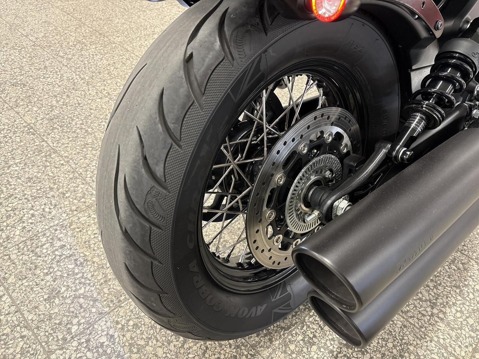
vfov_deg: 53.1
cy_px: 180
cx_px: 240
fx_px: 360
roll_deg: -5.9
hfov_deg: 67.3
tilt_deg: -41.7
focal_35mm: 26
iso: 320
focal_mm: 5.96
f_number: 1.6
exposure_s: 1/50
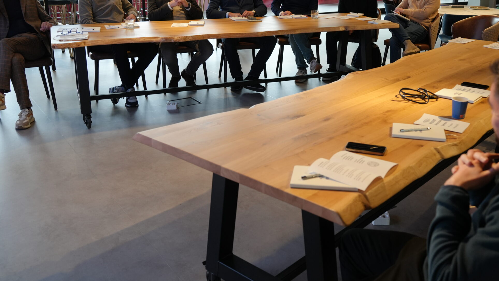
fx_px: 516
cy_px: 95
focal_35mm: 39
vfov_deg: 30.2
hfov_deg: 51.1
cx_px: 311
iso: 800
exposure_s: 1/160
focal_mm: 28
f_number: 4
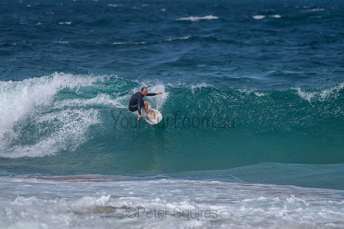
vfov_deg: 2.2
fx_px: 5862
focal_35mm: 613
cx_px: 183
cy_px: 99
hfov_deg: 3.4
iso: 90
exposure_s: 1/2000
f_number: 5.6
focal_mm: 500
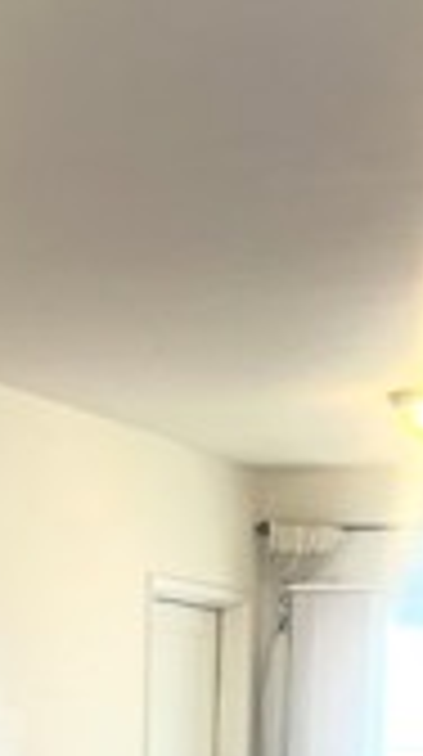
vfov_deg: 18.4
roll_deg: -0.1
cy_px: 994
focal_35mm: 108
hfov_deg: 11.1
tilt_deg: -7.1
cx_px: 99
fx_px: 2162
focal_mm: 5.1
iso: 100
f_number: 1.6
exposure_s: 1/120
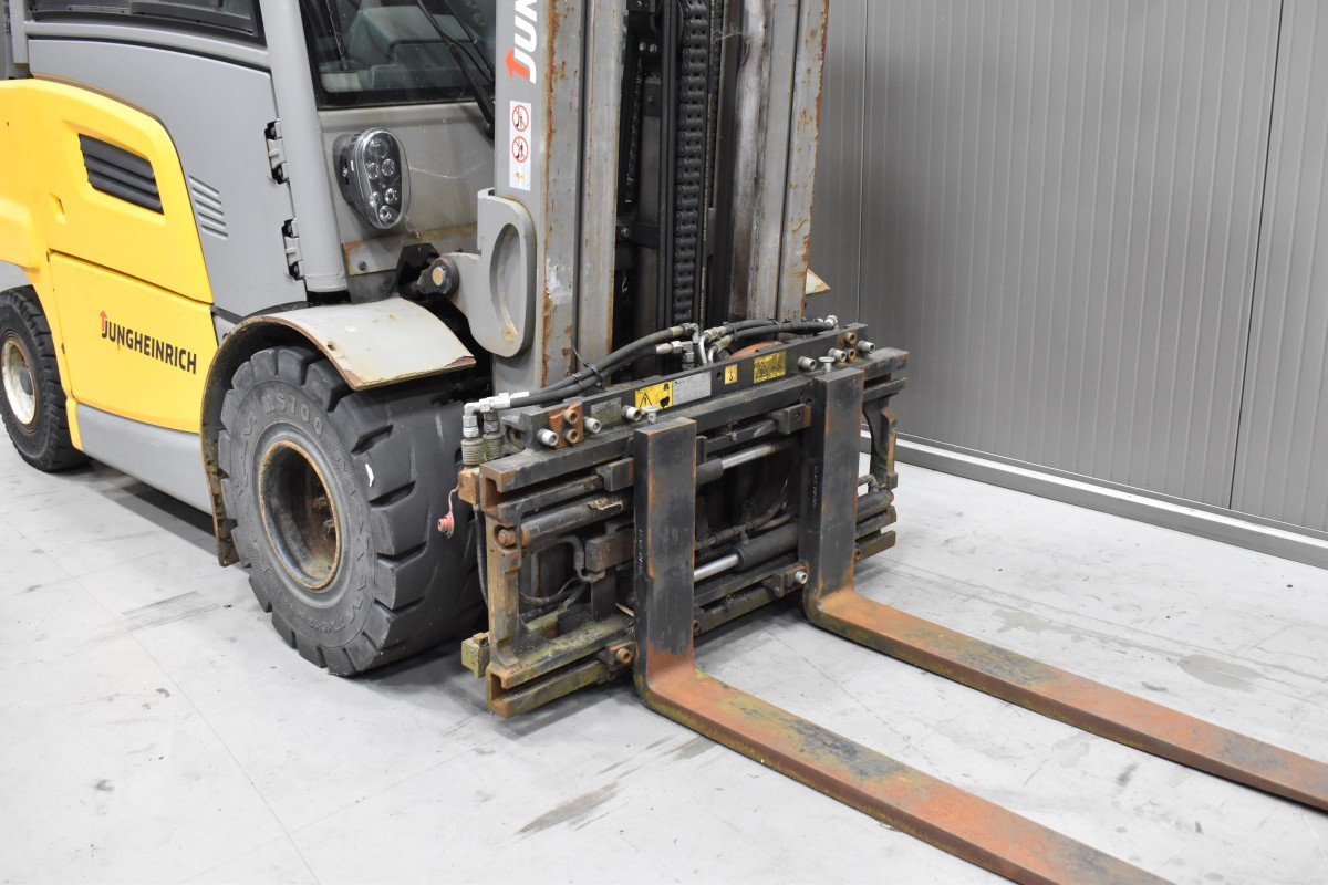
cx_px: 664
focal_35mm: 38
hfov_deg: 51.3
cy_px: 442
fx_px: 1383
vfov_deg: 35.5
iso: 1600
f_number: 5
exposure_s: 1/25
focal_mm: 25
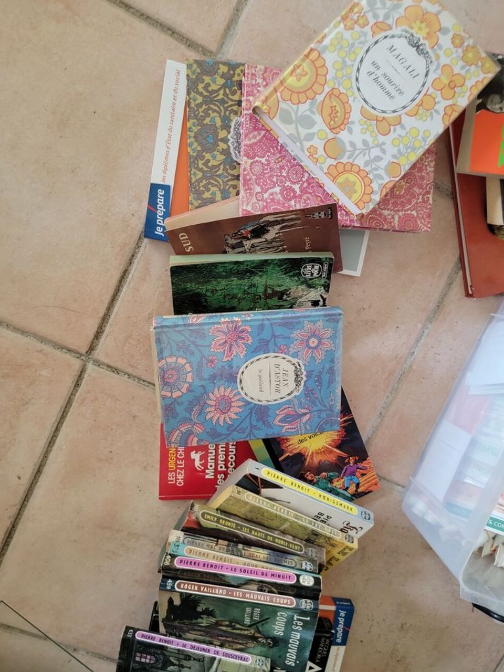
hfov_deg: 54.9
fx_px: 485
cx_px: 260
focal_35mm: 25
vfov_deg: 69.4
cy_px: 346
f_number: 1.8
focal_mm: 6.7
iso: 400
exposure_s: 1/40
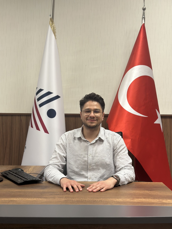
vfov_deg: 39.7
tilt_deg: +0.8
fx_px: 318
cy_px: 114
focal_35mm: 48
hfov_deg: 30.3
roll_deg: +0.9
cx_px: 86
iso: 100
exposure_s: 1/50
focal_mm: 6.86
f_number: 1.78
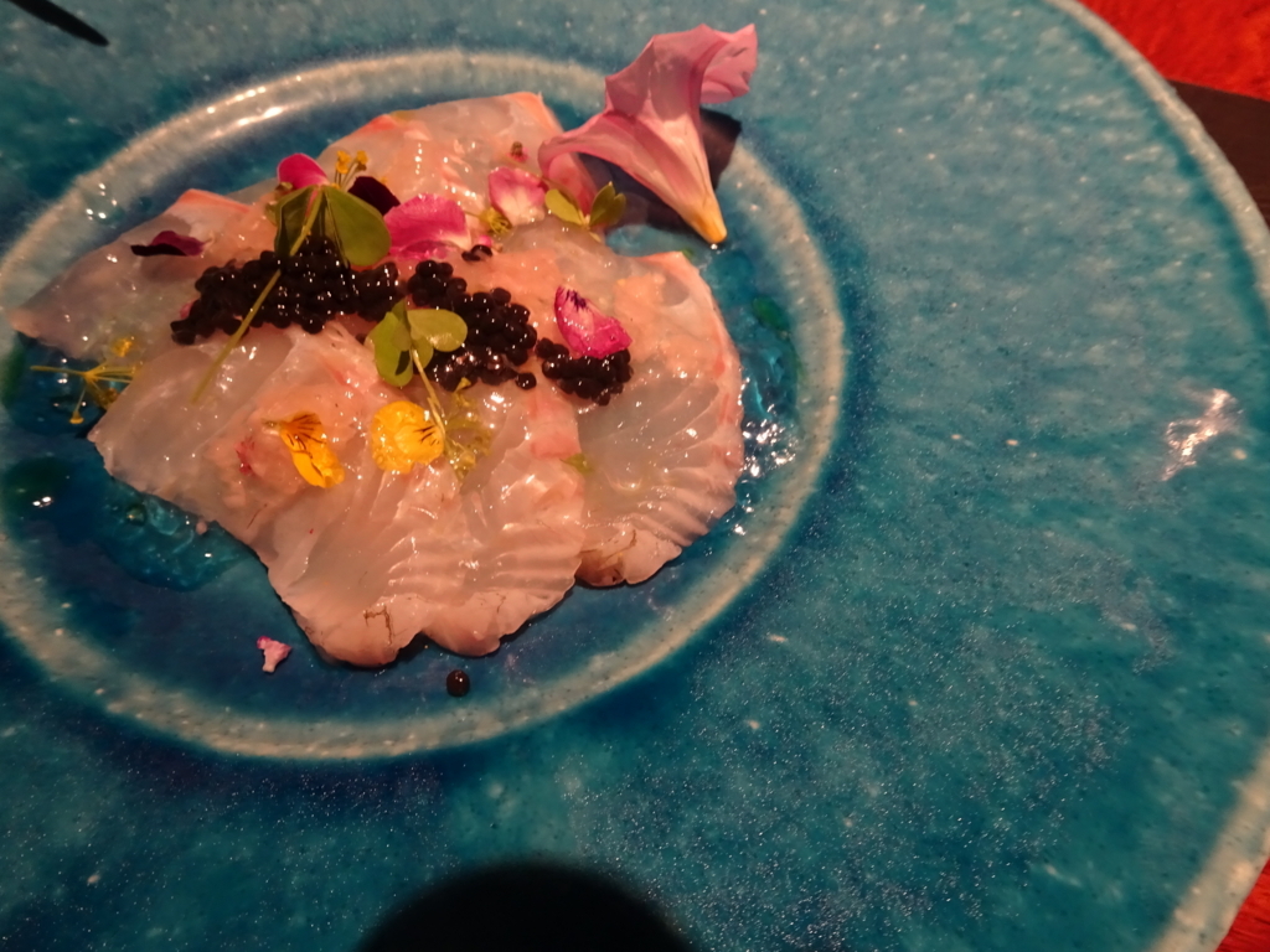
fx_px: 881
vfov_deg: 56.8
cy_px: 476
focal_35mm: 24
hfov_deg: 71.6
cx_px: 635
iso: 400
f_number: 3.5
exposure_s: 1/30
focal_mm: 4.1
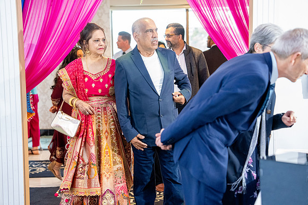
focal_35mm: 66
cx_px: 154
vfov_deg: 20.6
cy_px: 102
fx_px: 565
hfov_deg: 30.5
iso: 6400
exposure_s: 1/125
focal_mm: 66
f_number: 2.8
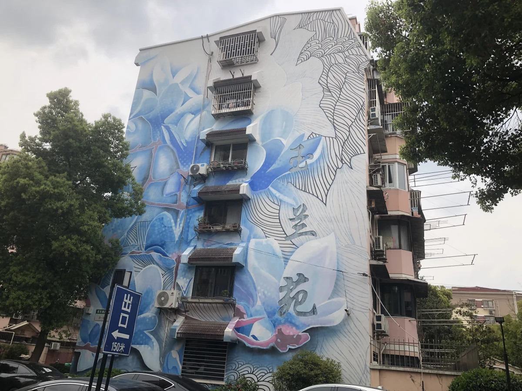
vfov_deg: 49.7
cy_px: 196
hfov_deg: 63.4
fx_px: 422
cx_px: 261
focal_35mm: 28
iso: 20
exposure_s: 1/600
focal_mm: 4
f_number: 1.8
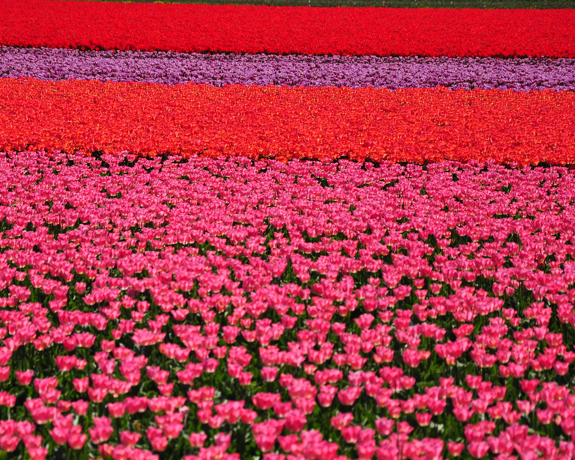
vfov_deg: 7.4
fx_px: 3567
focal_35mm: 210
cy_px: 265
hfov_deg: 9.2
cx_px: 247
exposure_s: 1/400
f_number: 5.6
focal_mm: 105
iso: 200
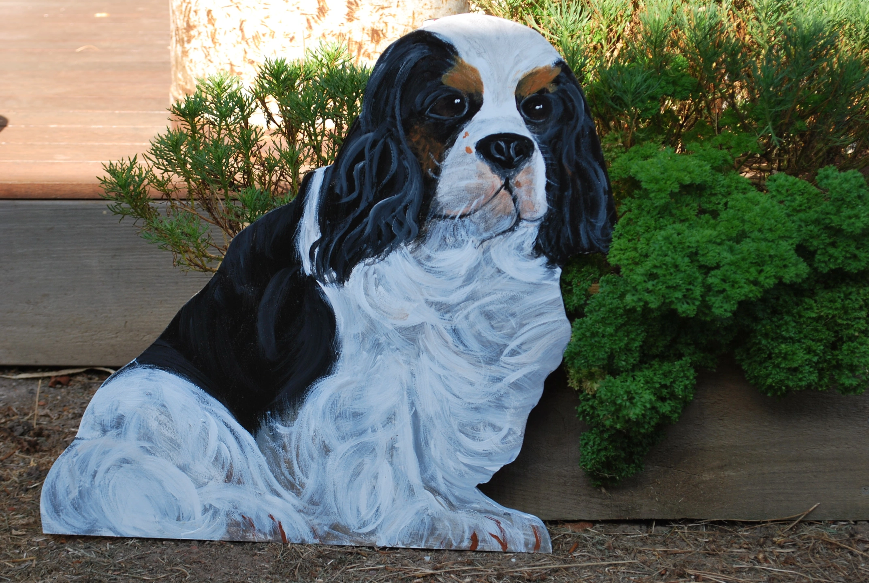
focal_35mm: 69
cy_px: 292
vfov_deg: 19.8
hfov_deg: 29.2
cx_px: 434
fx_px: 1669
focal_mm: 46
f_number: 5.6
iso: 140
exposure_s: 1/125
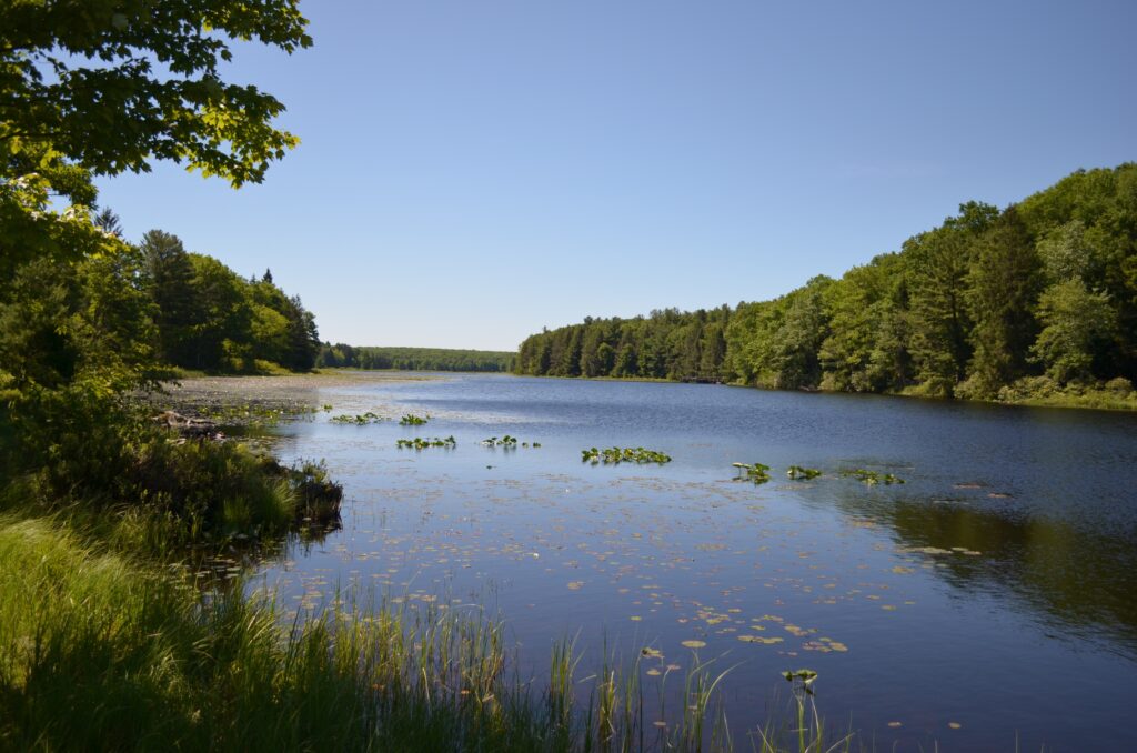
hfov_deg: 62.0
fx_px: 945
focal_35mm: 30
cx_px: 568
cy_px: 376
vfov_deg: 43.4
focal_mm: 20
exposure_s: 1/2000
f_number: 3.8
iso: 200
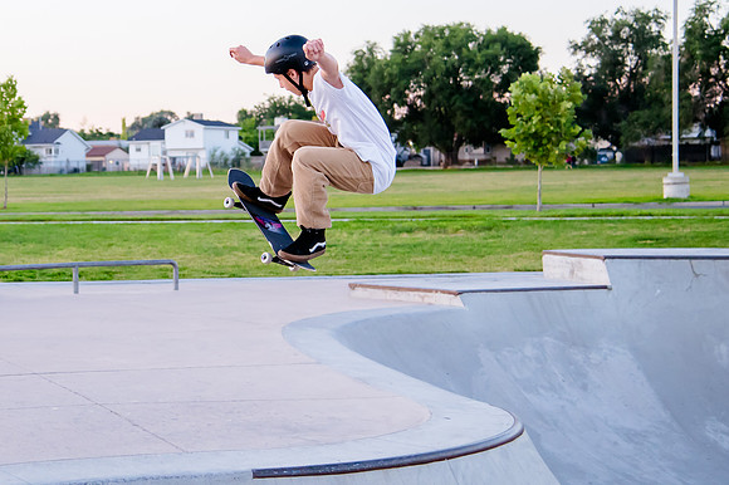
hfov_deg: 24.1
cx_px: 152
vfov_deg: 16.4
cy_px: 165
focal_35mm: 83
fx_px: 1681
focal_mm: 50
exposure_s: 1/640
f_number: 4
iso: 2500
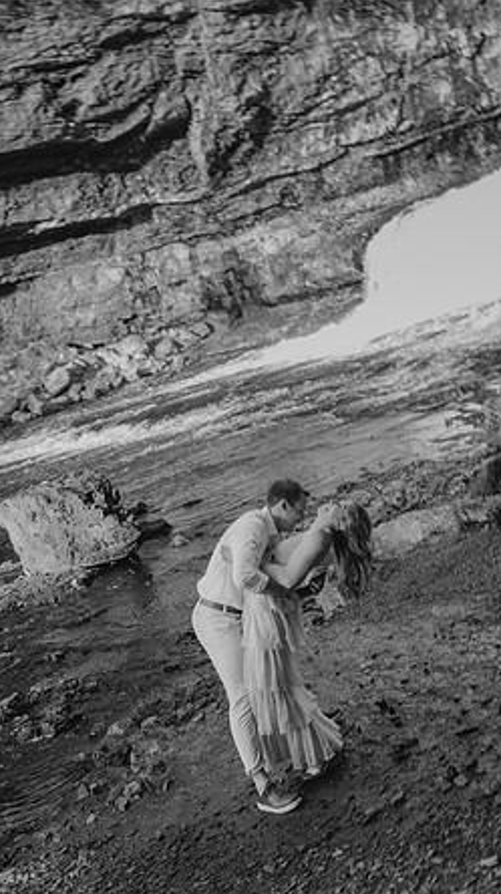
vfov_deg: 46.4
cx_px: 284
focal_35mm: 44
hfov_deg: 27.0
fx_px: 1042
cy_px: 447
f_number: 2.8
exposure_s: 1/320
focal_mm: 41.4
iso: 250
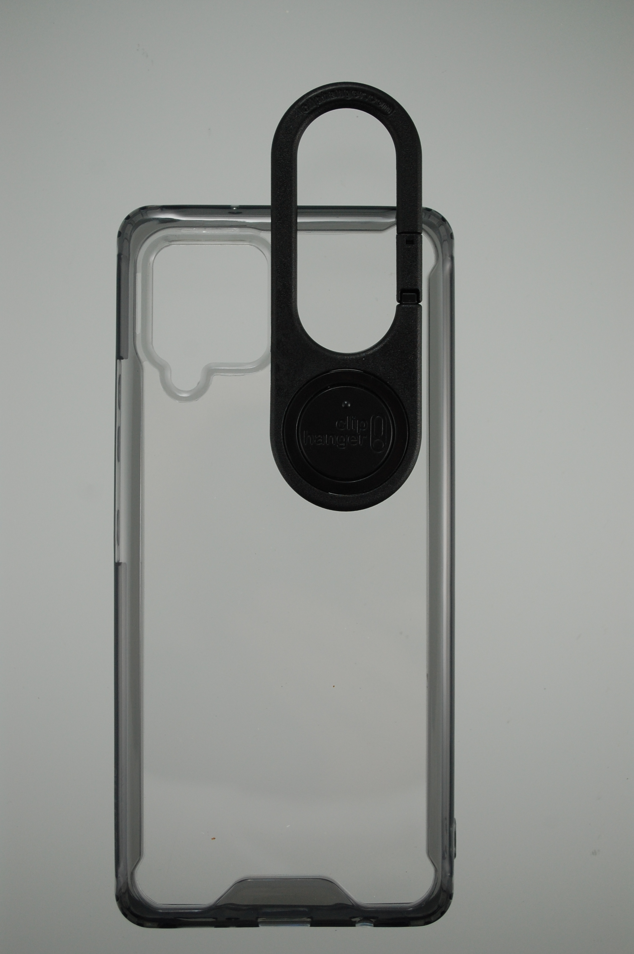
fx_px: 1389
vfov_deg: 37.9
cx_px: 317
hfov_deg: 25.7
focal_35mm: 52
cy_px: 477
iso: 400
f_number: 5.3
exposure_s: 1/100
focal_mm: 35
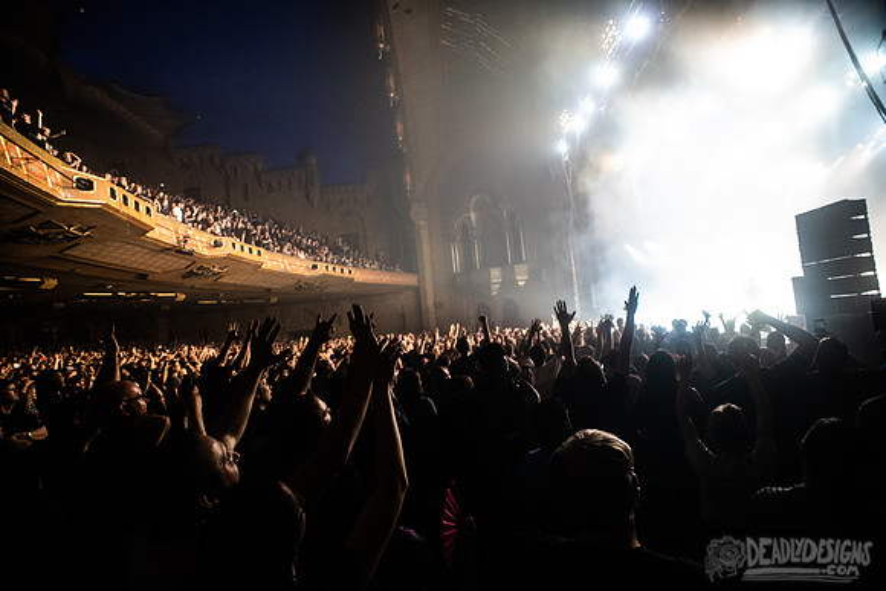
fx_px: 492
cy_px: 296
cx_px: 443
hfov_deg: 84.0
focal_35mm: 20
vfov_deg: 62.0
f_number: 4
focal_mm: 20
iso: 3200
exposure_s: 1/800
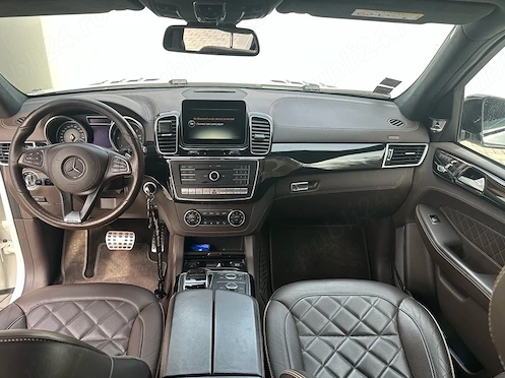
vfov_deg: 48.0
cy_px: 219
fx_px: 423
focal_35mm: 29
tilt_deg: -28.7
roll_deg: -1.2
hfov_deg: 61.7
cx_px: 241
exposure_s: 1/172
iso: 64
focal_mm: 6.86
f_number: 1.78
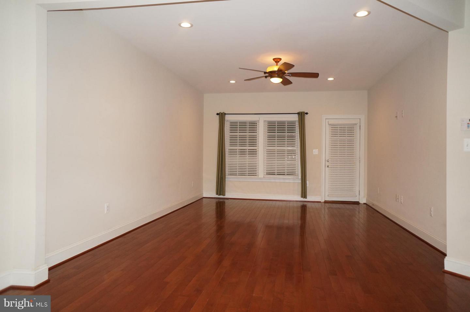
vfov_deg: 53.0
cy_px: 156
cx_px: 235
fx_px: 313
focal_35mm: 24
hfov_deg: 73.8
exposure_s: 1/160
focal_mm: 16
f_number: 4
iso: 800
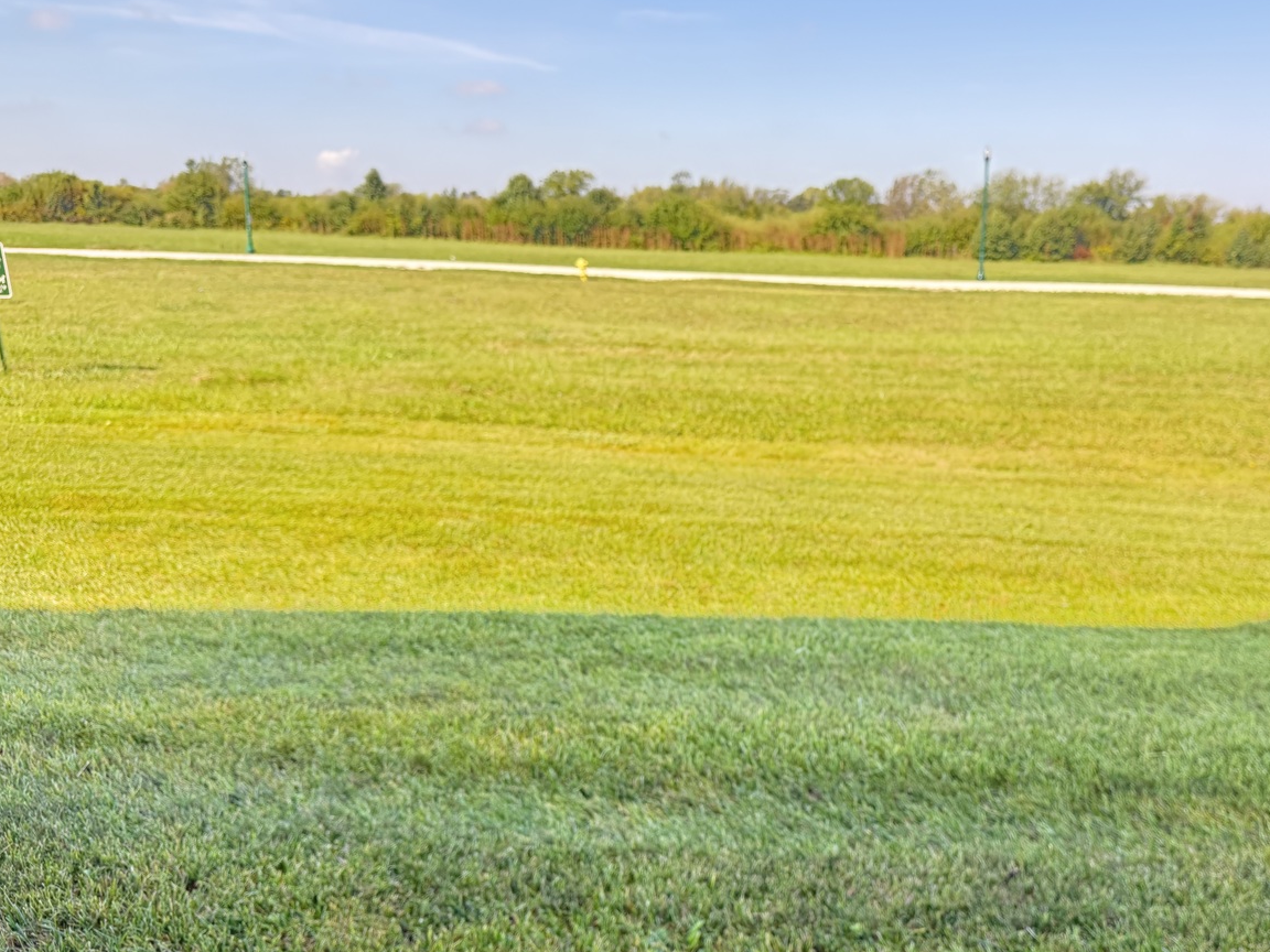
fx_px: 1101
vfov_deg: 46.8
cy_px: 499
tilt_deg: -14.4
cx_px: 774
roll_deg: -2.1
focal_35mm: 30
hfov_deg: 59.4
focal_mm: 6.76
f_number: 1.78
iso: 100
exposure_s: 1/325
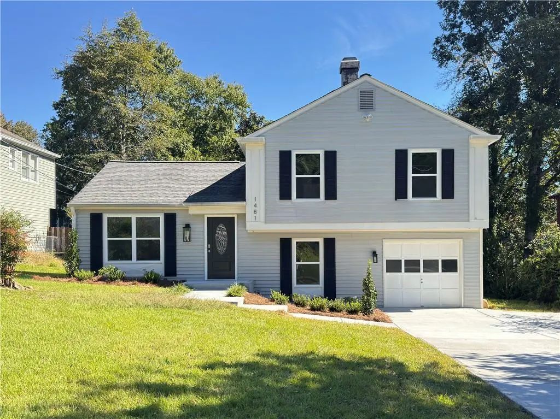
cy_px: 210
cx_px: 280
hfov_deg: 63.5
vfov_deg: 49.7
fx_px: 453
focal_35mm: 28
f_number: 1.78
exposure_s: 1/1698
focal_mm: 6.76
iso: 100
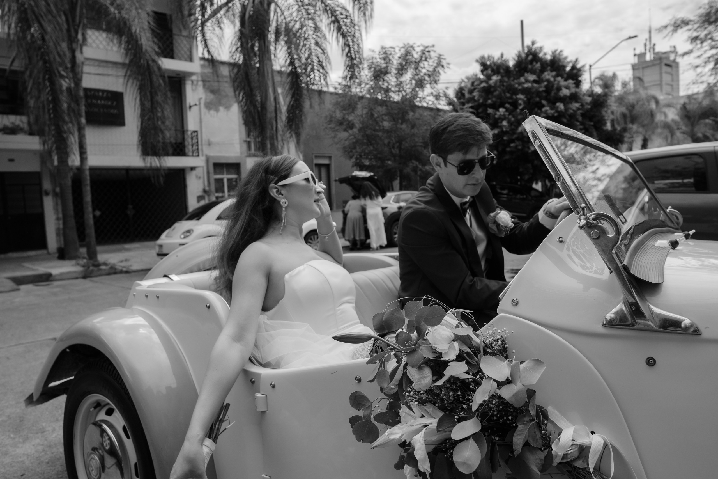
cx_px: 359
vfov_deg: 53.1
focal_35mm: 24
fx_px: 479
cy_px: 240
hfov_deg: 73.7
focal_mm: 16
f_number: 4
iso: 160
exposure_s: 1/800
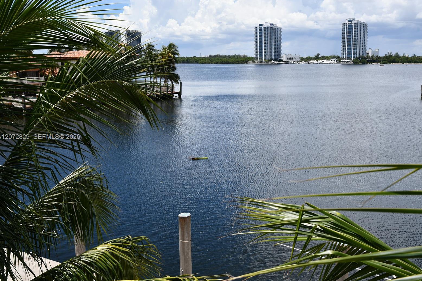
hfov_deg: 50.7
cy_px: 137
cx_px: 213
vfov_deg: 35.0
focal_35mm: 38
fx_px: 445
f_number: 9
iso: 100
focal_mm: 25
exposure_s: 1/320
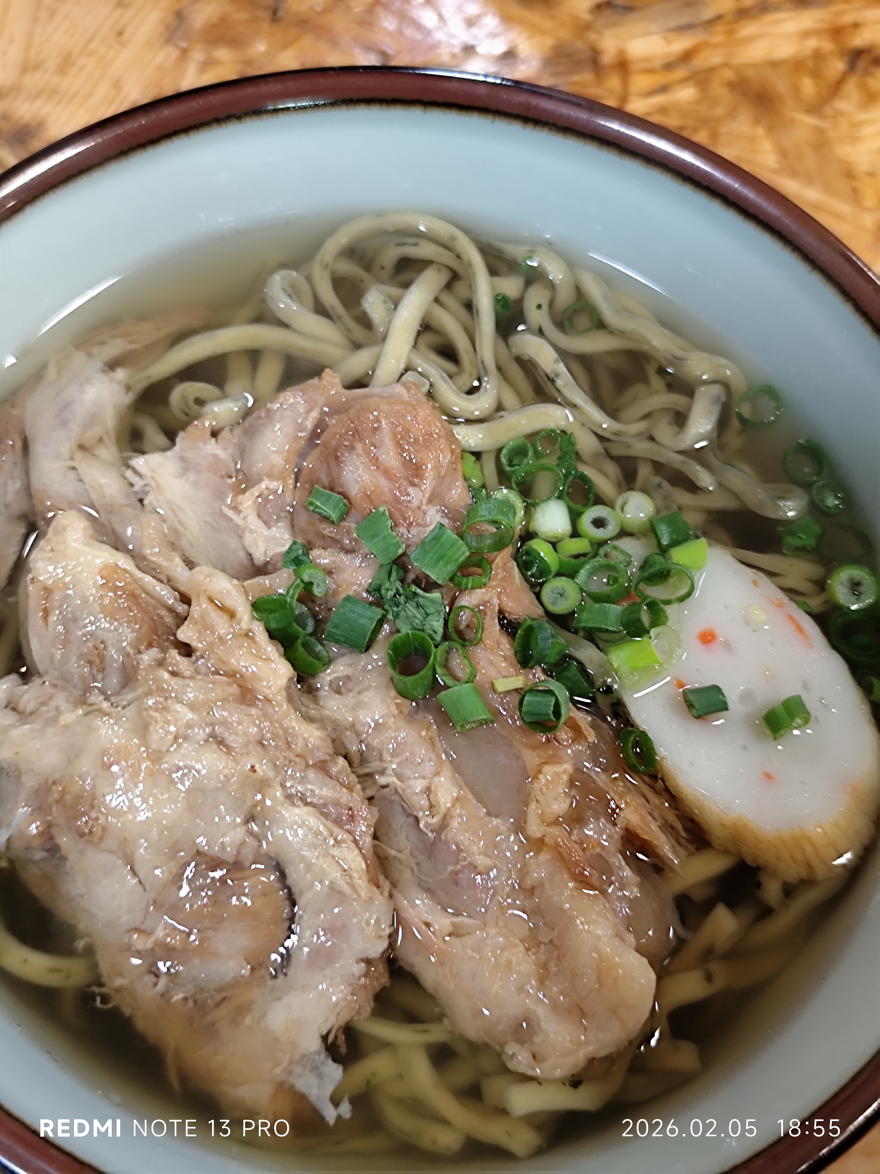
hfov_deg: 31.5
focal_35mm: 46
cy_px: 587
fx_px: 1559
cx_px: 440
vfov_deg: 41.2
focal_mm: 6.14
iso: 400
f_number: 1.65
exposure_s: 1/25
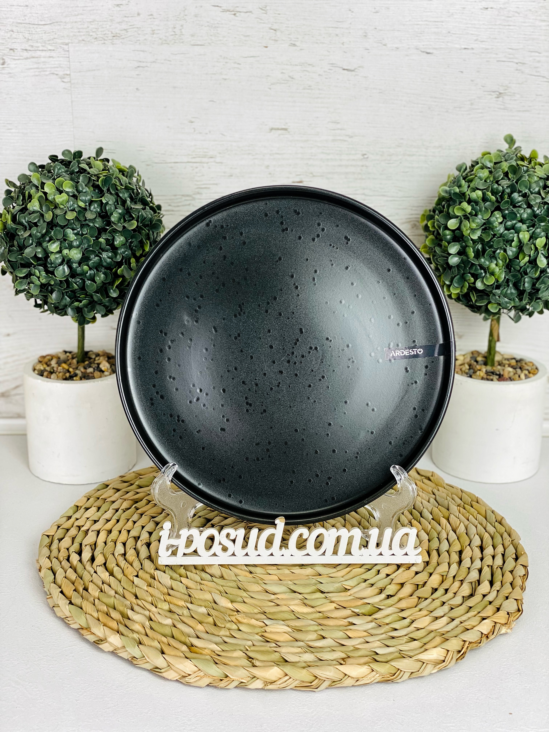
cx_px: 274
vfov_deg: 36.8
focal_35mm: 52
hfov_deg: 28.0
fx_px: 1100
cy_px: 366
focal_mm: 6
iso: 25
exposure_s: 1/100
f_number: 2
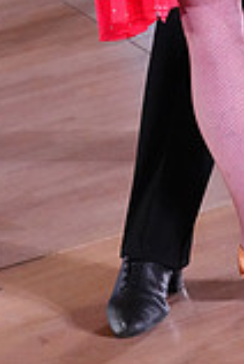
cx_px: 211
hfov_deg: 7.0
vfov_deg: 9.8
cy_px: -286
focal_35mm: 198
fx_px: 2004
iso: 8000
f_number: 5.6
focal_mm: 54
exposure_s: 1/400
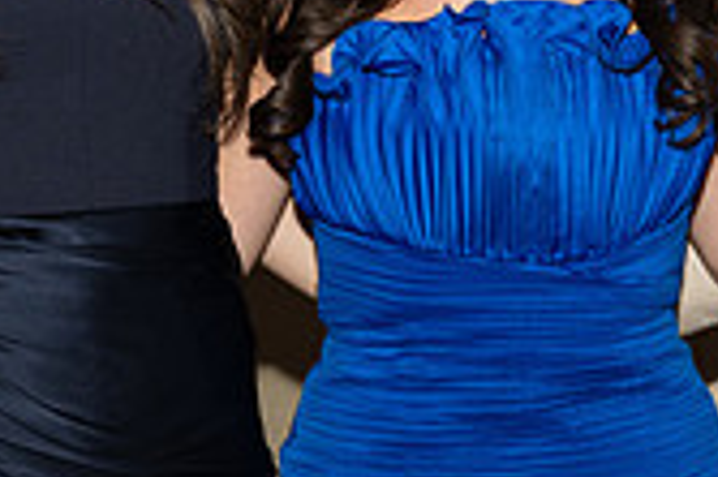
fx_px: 2630
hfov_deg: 15.5
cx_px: 482
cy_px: 11
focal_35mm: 132
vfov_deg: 10.3
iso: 800
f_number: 5.6
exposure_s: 1/100
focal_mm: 38
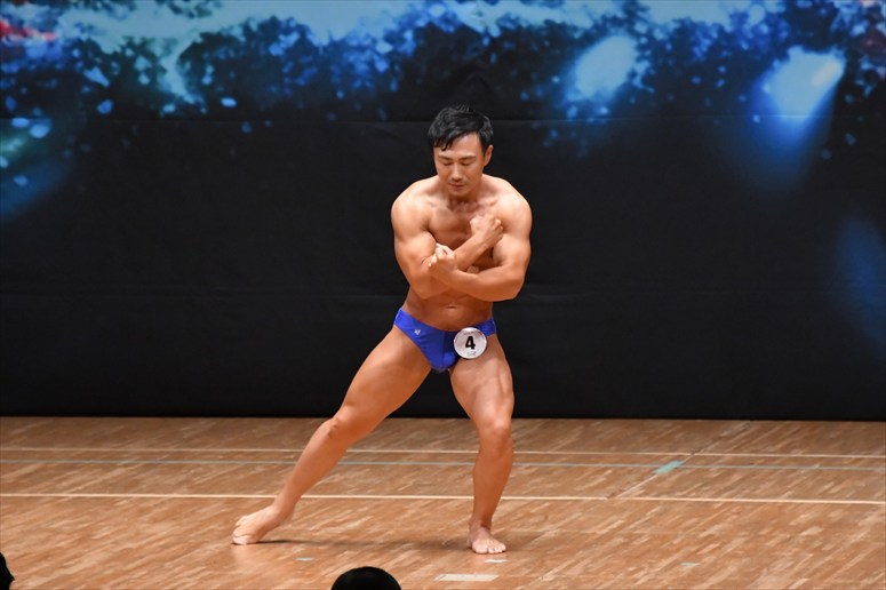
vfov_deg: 4.4
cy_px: 295
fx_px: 7749
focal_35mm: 315
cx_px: 443
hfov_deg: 6.5
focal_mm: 210
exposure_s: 1/400
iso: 6400
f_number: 5.6
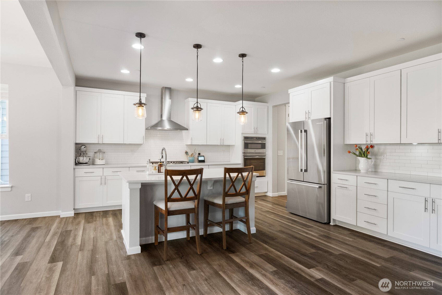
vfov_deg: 56.2
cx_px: 221
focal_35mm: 22
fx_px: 276
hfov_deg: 77.3
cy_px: 148
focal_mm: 15
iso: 800
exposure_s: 1/2.5
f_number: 8
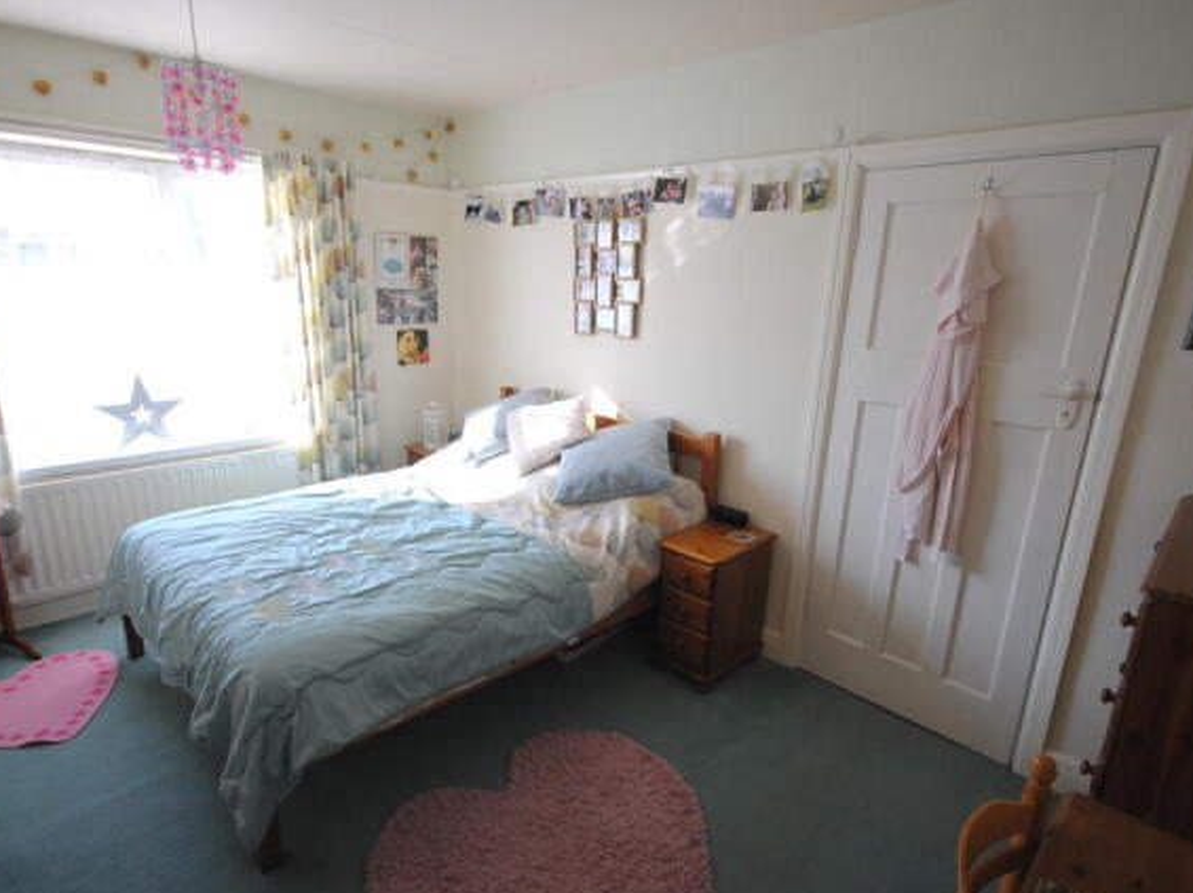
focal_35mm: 20
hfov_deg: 81.7
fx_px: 689
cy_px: 457
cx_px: 561
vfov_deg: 65.9
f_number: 4.5
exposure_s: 1/60
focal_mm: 12
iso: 200
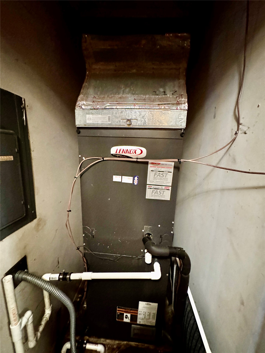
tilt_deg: -11.3
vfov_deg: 102.1
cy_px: 176
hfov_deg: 85.7
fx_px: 143
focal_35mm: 14
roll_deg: -2.4
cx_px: 132
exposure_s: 1/30
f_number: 2.2
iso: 1250
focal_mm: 2.22
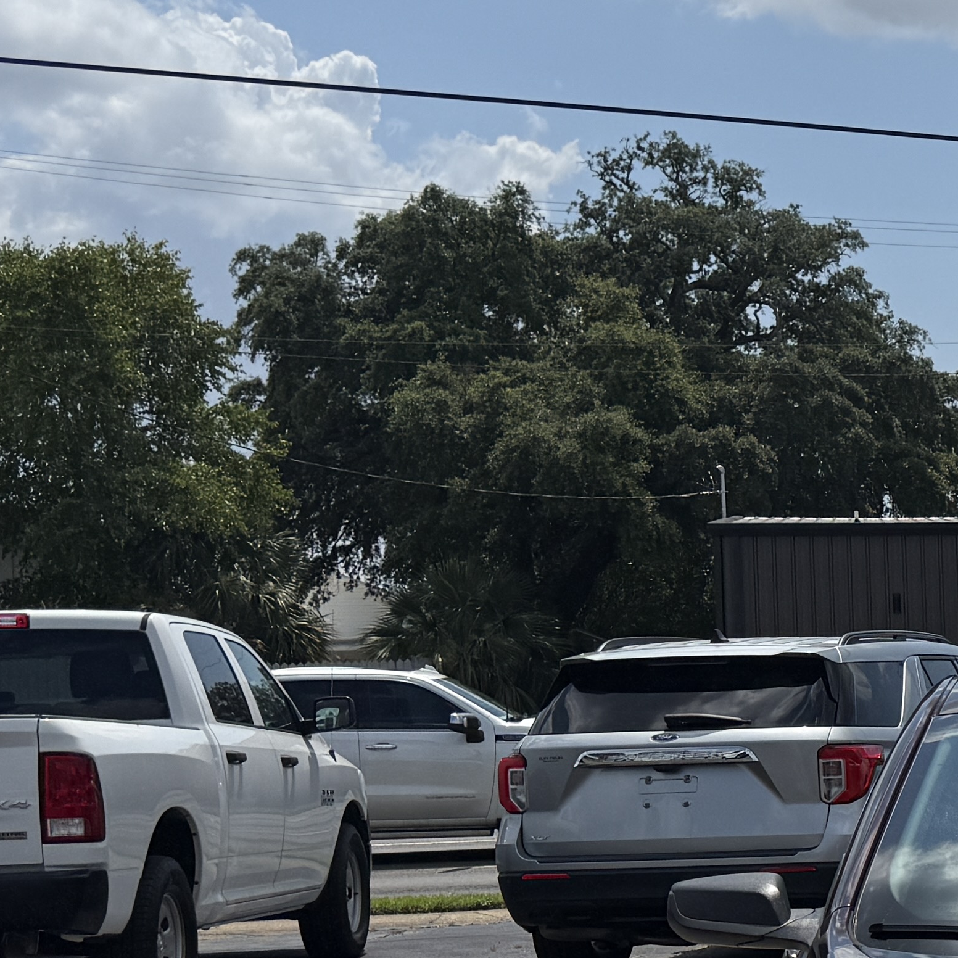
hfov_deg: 19.0
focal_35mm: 78
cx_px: 1509
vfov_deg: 22.0
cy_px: 709
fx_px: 2442
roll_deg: +1.4
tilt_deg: +1.1
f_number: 1.78
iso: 64
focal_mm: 6.76
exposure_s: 1/14286
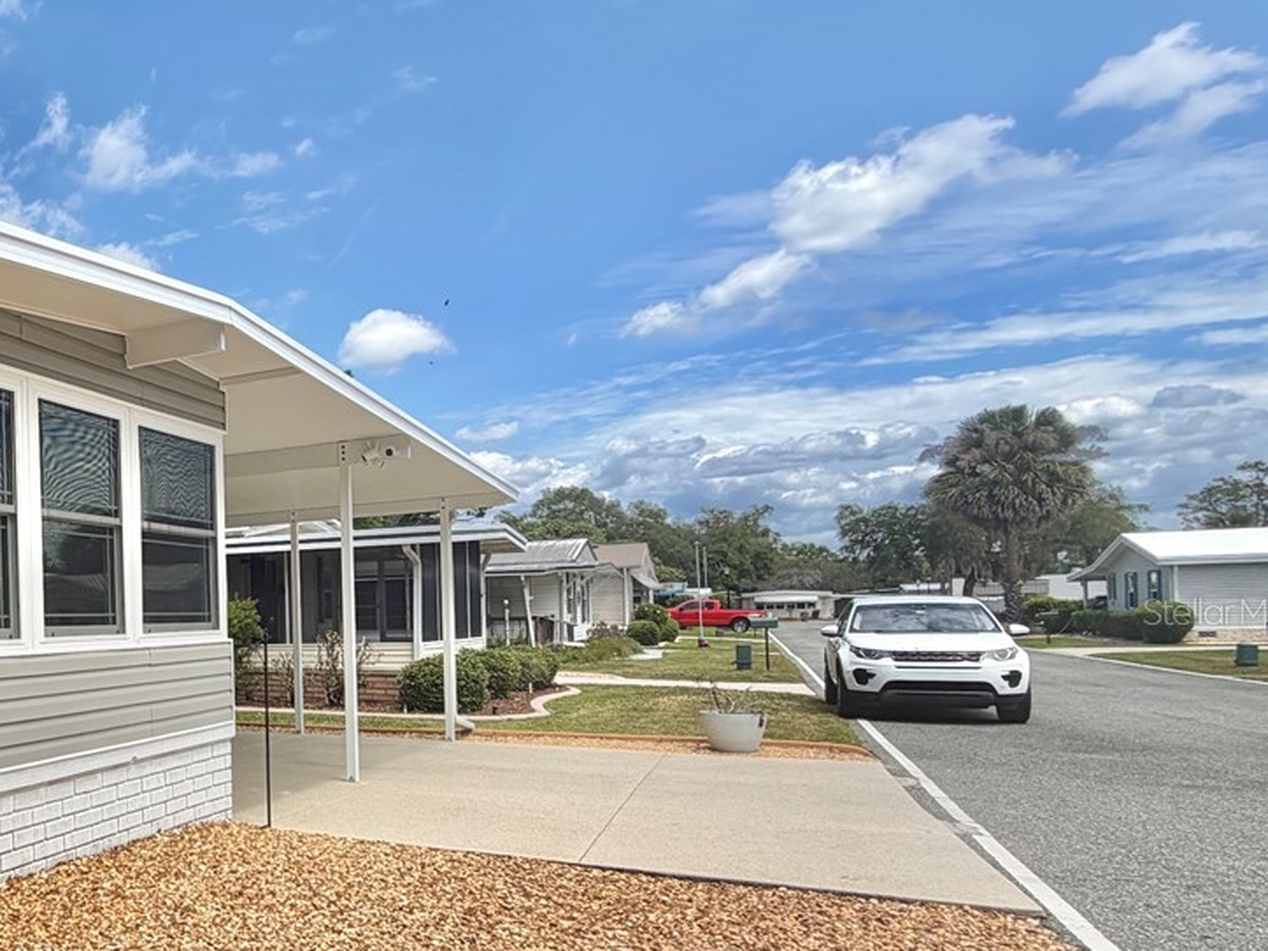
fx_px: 1135
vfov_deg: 44.9
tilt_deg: +2.1
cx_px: -95
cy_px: 611
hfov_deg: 45.4
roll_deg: +0.2
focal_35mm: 31
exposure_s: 1/901
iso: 20
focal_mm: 2.22
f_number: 2.2
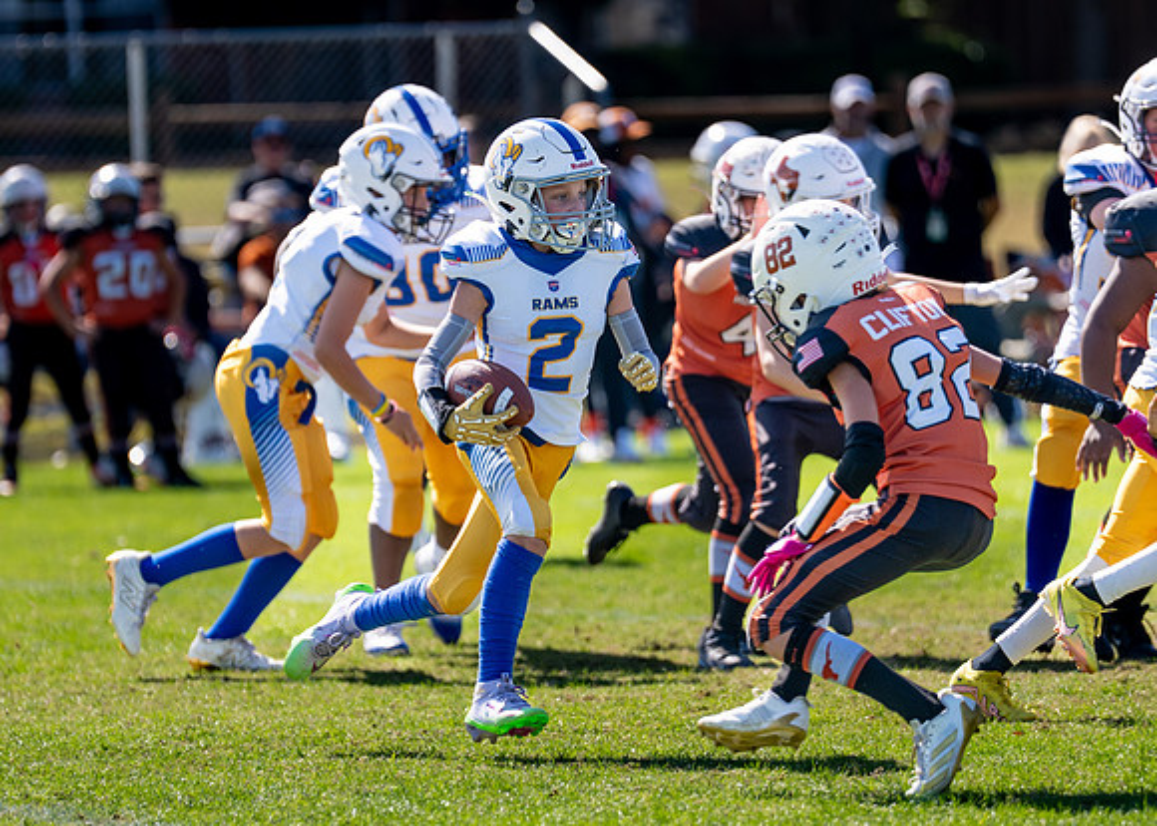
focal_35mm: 360
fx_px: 11829
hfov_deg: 5.6
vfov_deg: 4.0
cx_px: 567
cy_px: 405
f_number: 2.8
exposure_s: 1/2000
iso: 100
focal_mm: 200
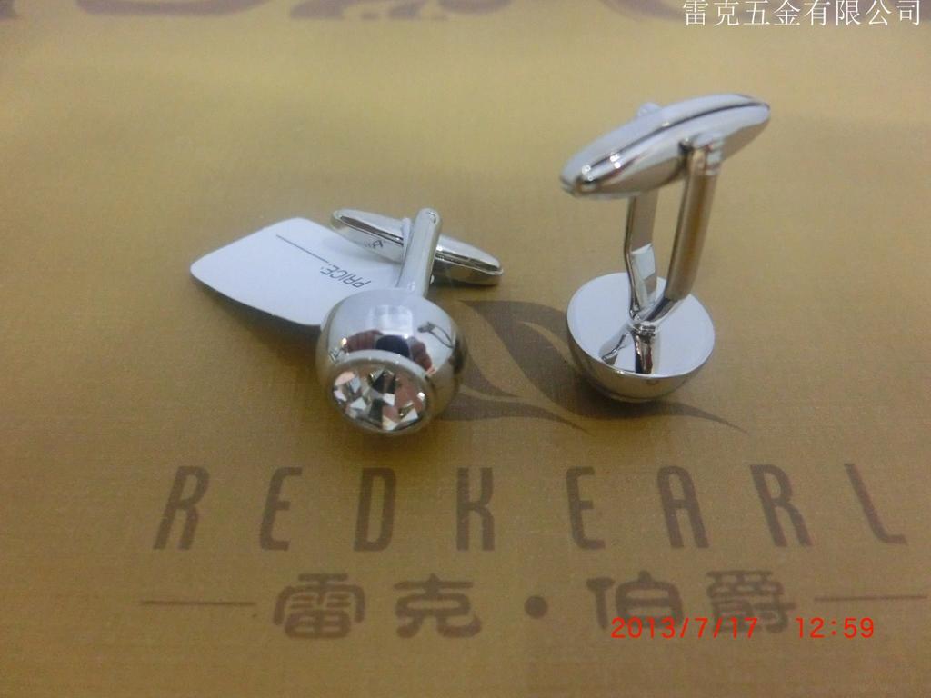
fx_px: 645
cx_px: 466
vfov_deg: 56.8
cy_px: 349
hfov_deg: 71.6
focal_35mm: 24
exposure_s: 1/40
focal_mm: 4.24
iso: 800
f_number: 3
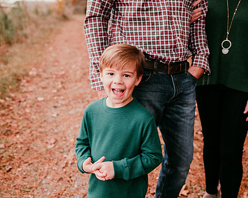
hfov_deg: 52.4
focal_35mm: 34
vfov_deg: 43.3
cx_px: 150
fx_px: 249
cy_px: 91
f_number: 2.2
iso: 100
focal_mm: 24
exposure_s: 1/160
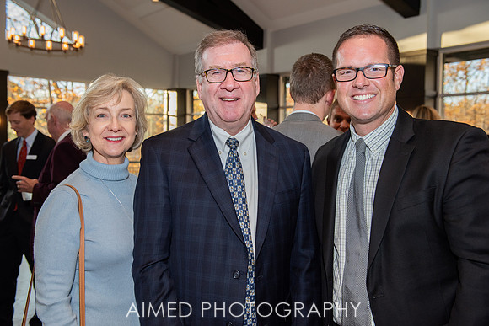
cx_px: 240
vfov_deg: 37.6
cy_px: 158
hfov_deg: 54.1
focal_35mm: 35
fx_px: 479
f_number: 4
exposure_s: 1/250
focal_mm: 34
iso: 640
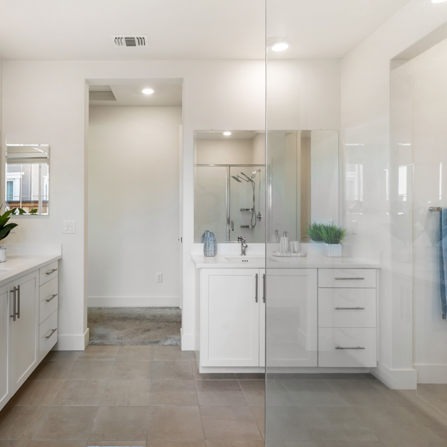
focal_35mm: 22
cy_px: 227
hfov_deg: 69.2
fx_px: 316
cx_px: 163
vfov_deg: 70.5
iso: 400
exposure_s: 1/160
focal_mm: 16.5
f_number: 8
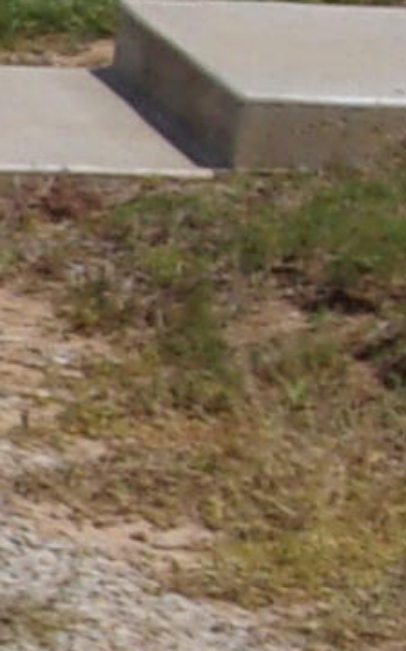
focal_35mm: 319
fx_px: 5654
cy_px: 364
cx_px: -734
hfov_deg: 4.0
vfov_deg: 6.6
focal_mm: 6.4
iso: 80
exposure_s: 1/200
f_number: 11.8
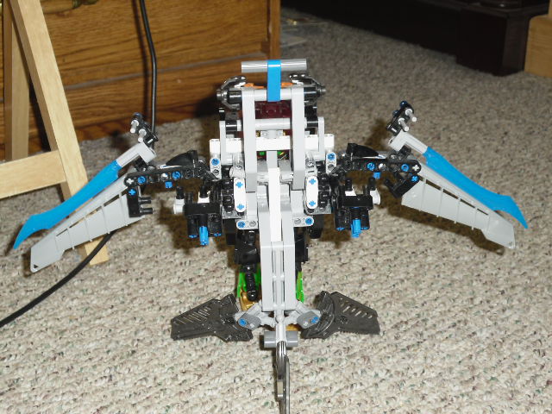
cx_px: 276
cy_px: 207
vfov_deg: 27.5
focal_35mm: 53
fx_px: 845
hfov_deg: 36.2
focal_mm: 9.4
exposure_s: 1/60
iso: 200
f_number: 3.8
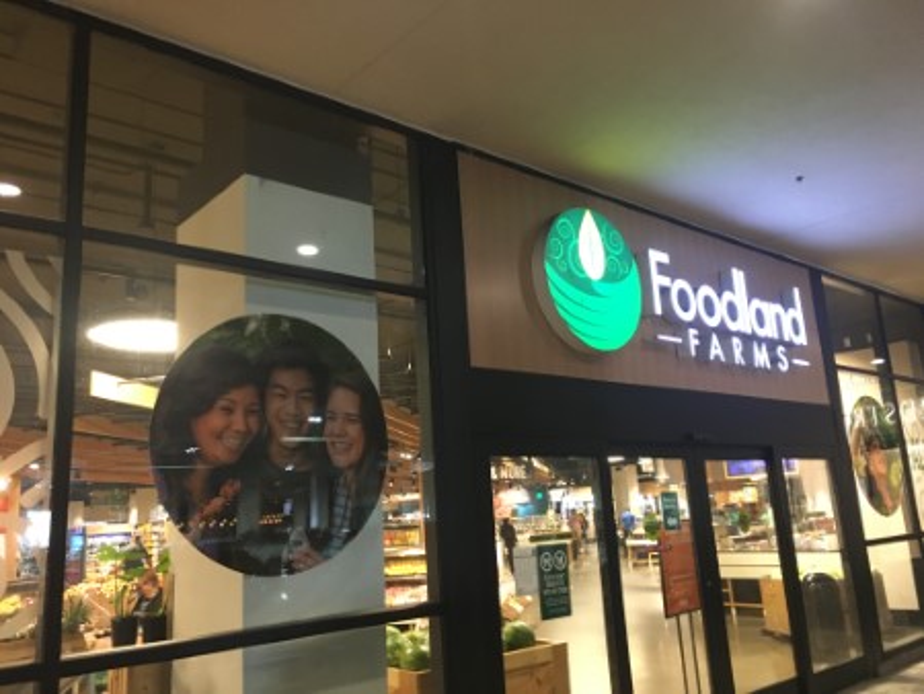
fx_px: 775
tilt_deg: +9.3
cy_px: 347
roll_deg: +2.0
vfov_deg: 48.3
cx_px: 462
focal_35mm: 29
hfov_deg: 61.6
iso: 200
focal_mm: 4.15
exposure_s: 1/30
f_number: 2.2
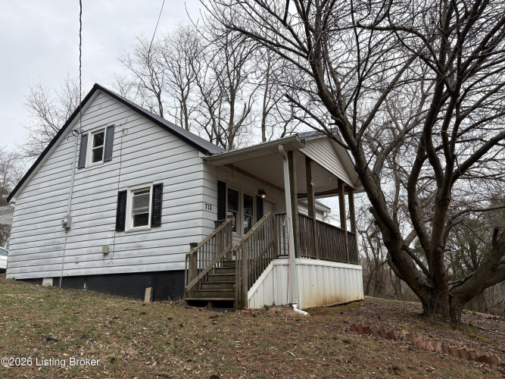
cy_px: 190
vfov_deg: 53.0
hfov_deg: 67.3
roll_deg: +1.2
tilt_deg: +14.2
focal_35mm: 26
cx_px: 252
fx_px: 379
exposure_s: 1/2364
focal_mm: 5.96
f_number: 1.6
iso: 50
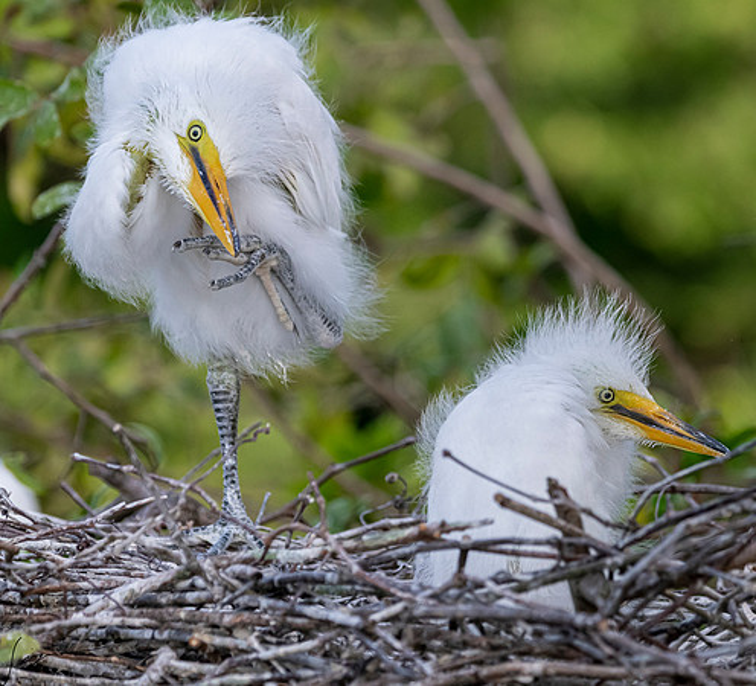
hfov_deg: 5.0
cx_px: 596
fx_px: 8611
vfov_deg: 4.6
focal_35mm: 365
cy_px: 398
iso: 2000
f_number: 7.1
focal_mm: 260
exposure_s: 1/2000
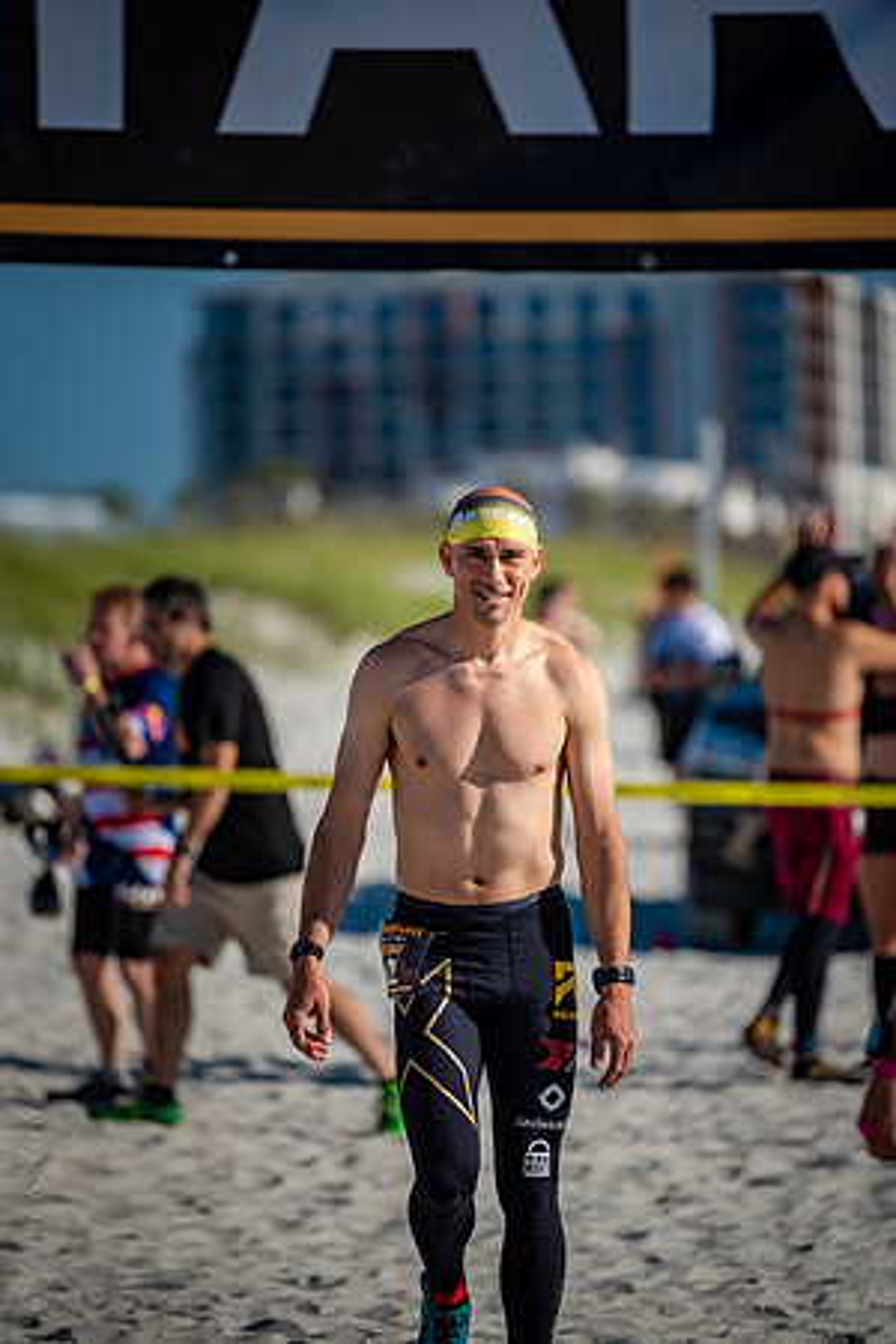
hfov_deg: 6.9
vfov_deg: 10.3
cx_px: 448
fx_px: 7466
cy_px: 672
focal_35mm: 200
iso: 280
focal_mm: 200
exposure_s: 1/4000
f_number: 2.8
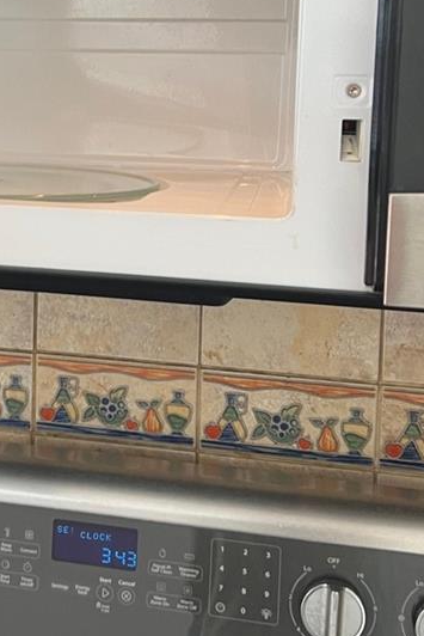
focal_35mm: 61
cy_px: 183
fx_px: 1077
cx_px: 16
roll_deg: +0.6
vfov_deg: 32.4
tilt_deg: -2.4
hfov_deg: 21.6
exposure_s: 1/60
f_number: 1.5
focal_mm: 5.7
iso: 80
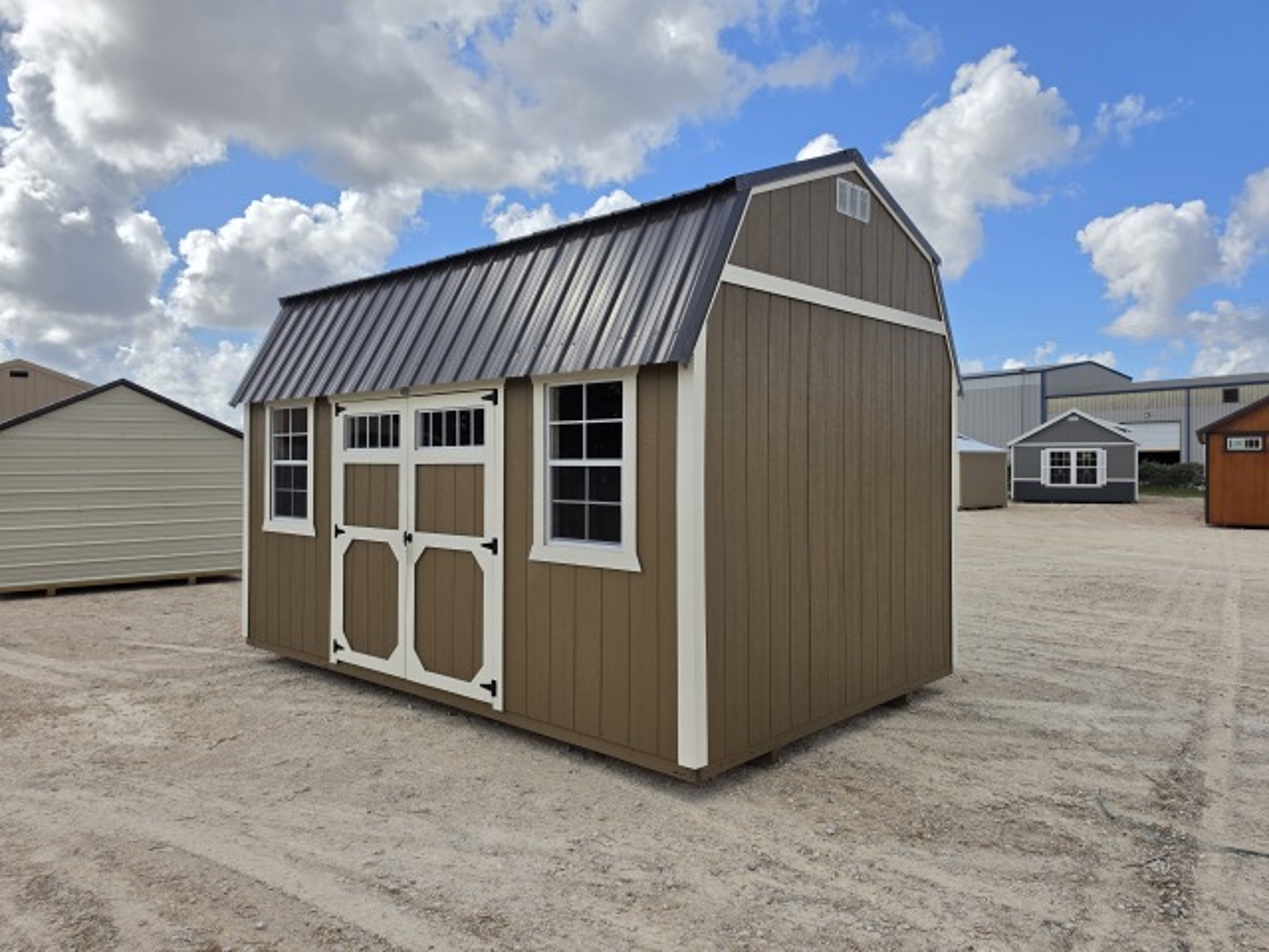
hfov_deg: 73.9
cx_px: 634
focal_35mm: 23
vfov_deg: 58.9
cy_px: 476
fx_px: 843
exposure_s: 1/7939
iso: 50
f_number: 1.4
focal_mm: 6.5
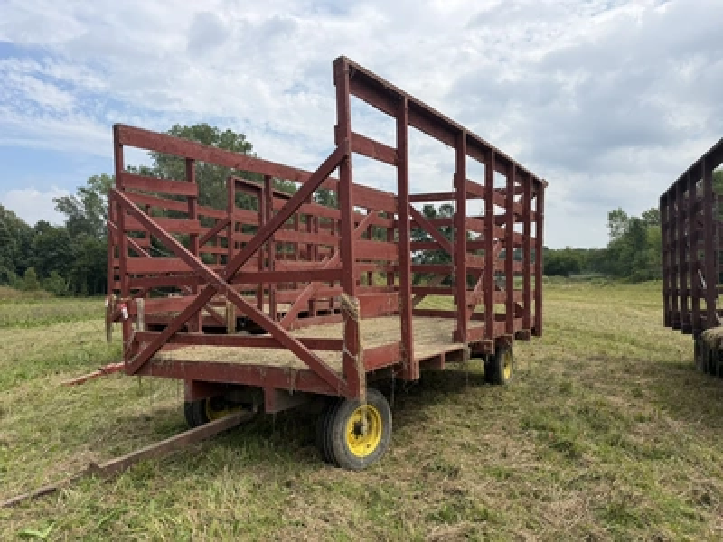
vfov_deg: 56.8
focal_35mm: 24
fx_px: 501
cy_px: 271
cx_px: 362
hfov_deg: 71.6
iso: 80
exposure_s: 1/4167
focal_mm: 6.76
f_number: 1.78
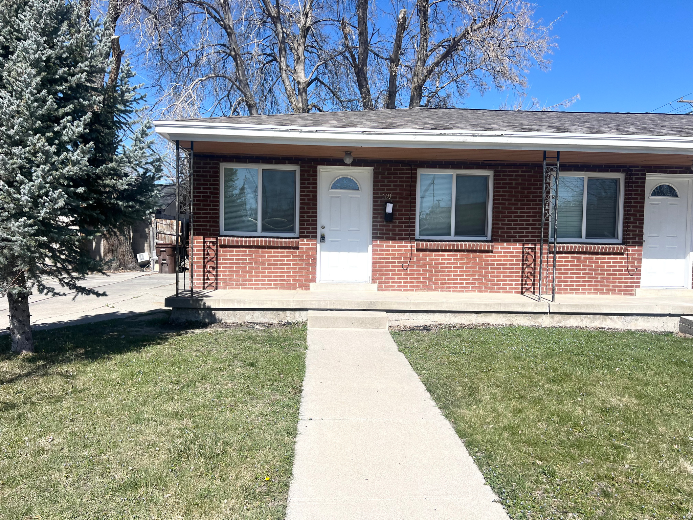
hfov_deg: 67.3
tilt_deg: -3.7
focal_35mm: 26
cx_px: 346
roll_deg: -1.3
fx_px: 521
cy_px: 260
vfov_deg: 53.1
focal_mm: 5.7
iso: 50
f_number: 1.5
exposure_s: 1/5319
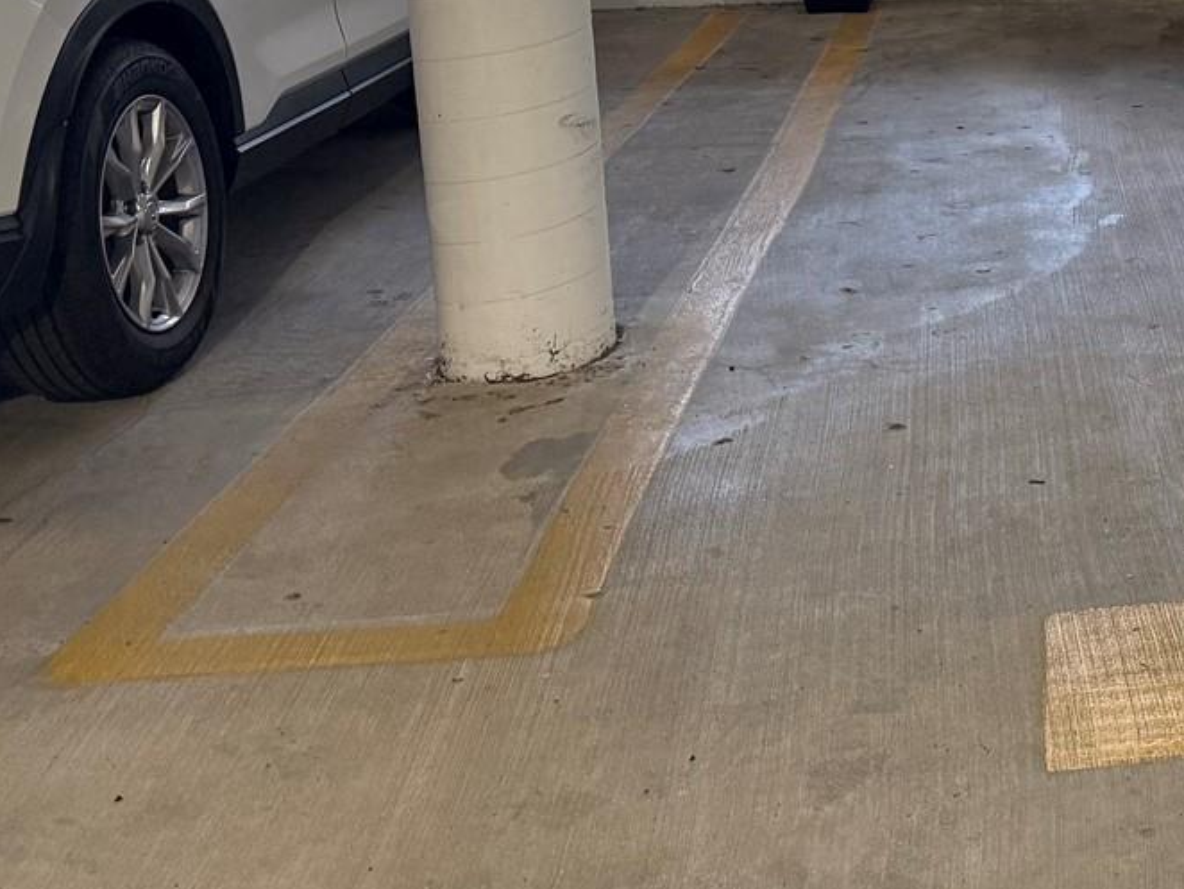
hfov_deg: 30.0
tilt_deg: -9.8
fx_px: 1985
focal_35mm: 58
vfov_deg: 24.1
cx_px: 1282
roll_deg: +0.4
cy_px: 0
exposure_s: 1/60
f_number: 1.78
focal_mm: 6.76
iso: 250
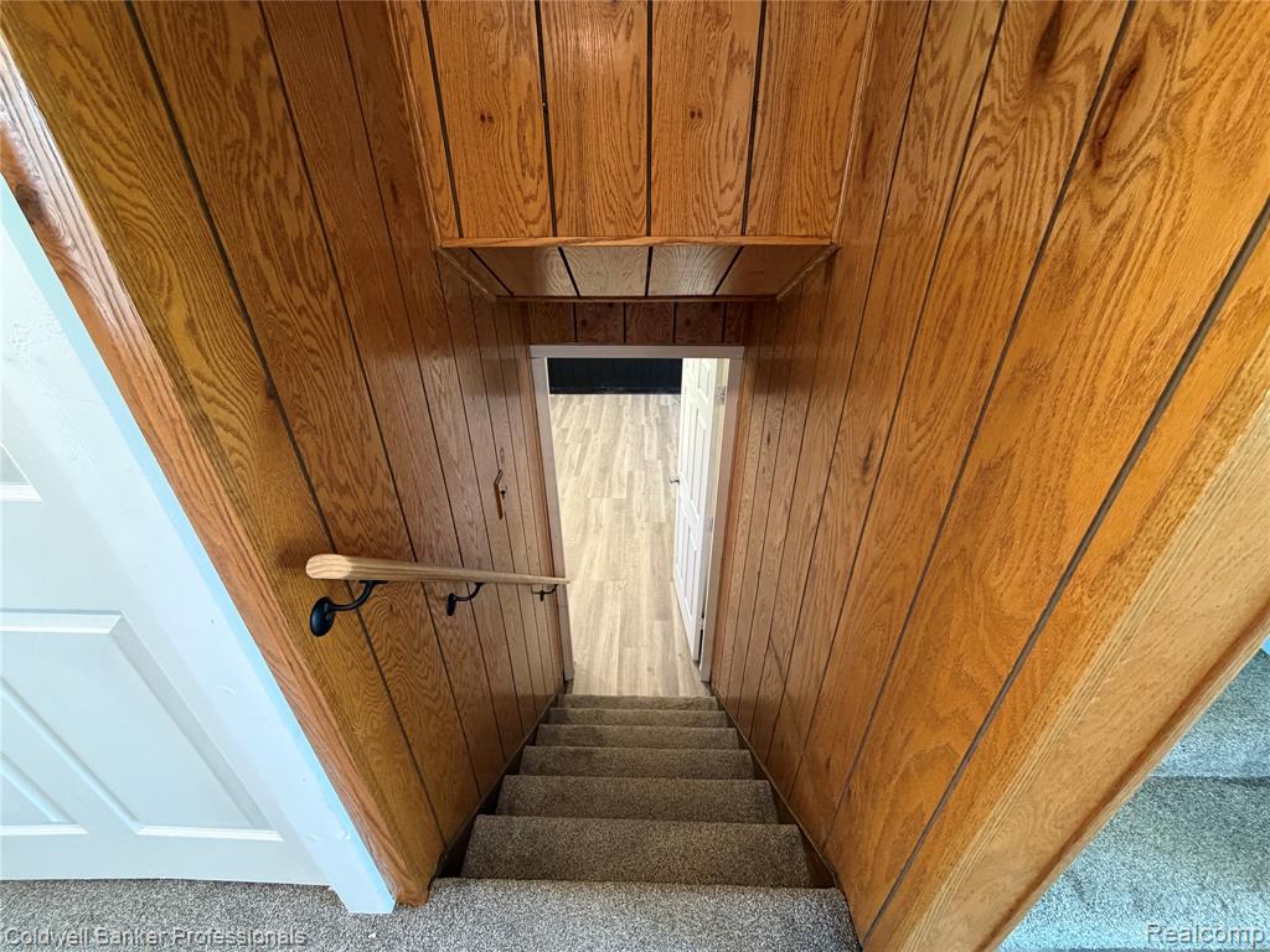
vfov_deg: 85.7
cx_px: 635
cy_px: 476
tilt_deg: -30.2
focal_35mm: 14
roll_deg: +0.1
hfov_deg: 102.1
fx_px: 514
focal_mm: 2.22
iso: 400
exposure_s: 1/60
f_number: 2.2
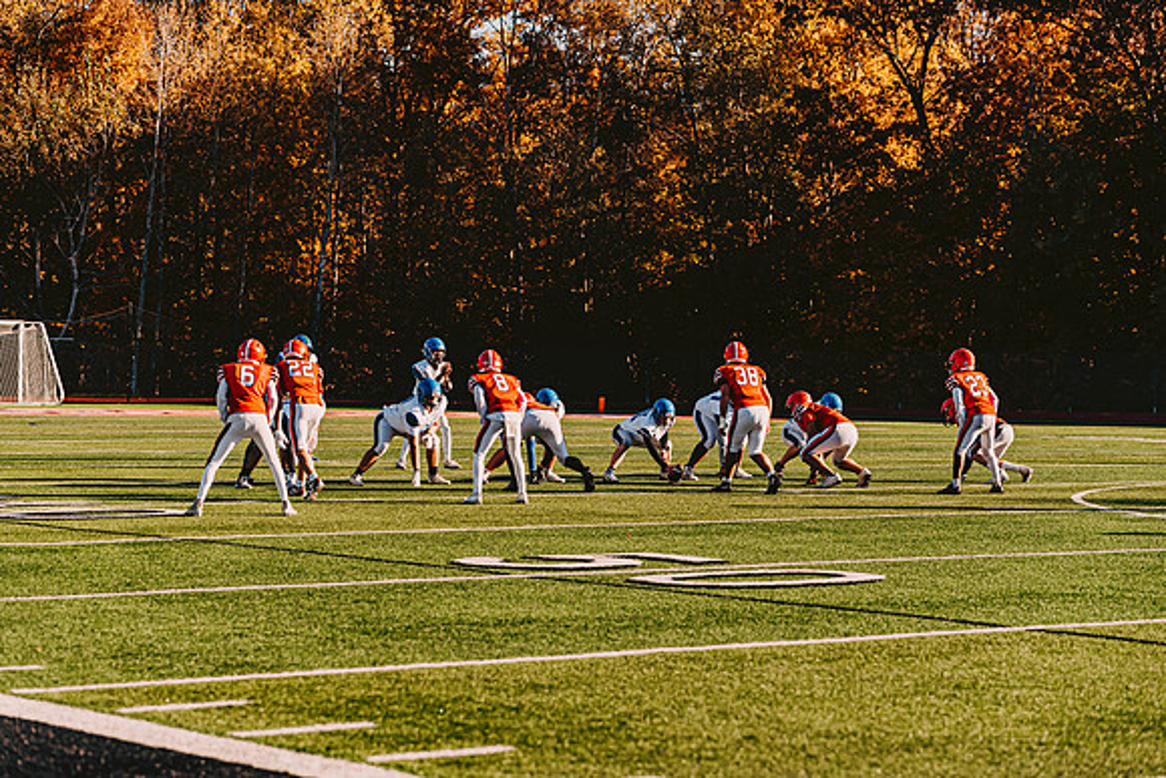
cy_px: 389
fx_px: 3078
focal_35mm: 95
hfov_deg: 21.5
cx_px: 583
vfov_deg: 14.4
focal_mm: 95
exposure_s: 1/2000
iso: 125
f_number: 3.5
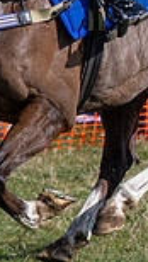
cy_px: 45
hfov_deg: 2.2
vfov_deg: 3.9
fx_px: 3832
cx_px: 205
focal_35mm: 551
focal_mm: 74
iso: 200
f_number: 5
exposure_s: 1/1600
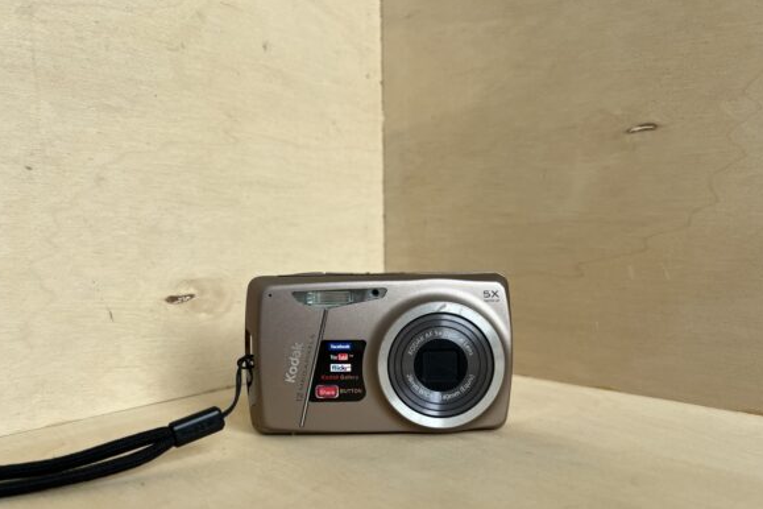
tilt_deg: -5.3
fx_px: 593
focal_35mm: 28
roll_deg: +1.4
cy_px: 291
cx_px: 383
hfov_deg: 65.5
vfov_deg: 46.3
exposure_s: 1/643
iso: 50
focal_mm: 5.7
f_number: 1.5
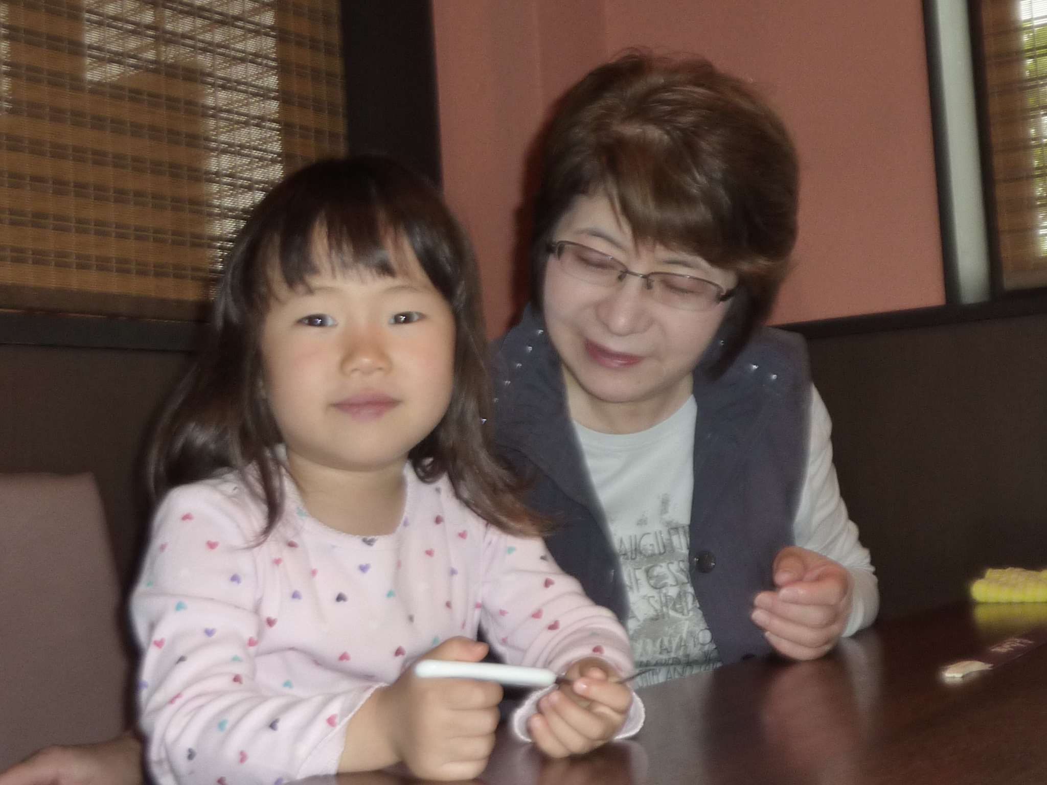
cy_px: 392
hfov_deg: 37.5
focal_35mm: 51
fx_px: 1543
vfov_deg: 28.6
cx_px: 524
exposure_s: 1/30
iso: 125
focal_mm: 4.7
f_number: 3.4
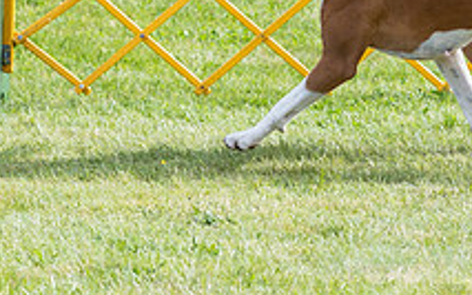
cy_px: -118
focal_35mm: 504
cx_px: 199
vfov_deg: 2.6
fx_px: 6482
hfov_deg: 4.2
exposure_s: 1/1250
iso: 320
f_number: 5.6
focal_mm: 138
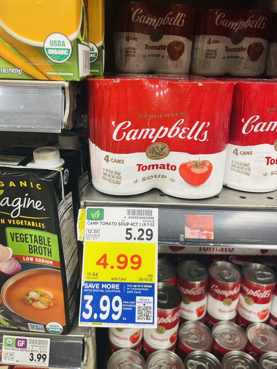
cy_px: 184
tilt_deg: -23.2
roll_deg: -0.7
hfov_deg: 53.1
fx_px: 277
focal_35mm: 26
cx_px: 138
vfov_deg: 67.3
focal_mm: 4.2
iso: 160
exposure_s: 1/60
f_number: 1.6
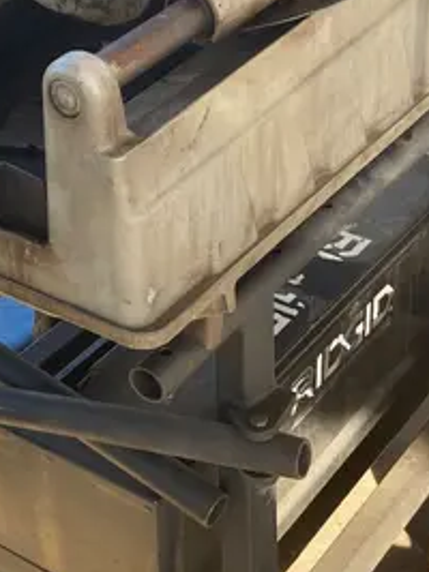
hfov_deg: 19.1
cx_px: 193
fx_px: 1273
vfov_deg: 25.3
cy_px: 237
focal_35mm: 77
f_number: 1.8
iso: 20
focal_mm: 3.99
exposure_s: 1/226
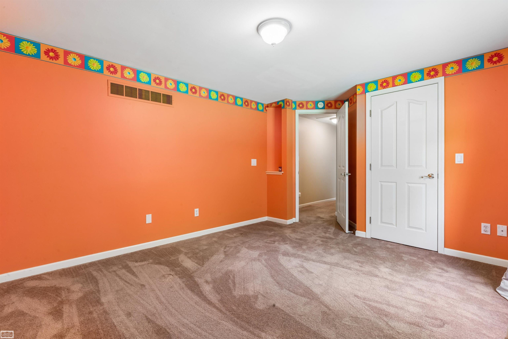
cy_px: 170
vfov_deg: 73.7
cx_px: 254
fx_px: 226
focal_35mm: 16
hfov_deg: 96.7
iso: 400
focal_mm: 16
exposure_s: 1.3
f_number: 16
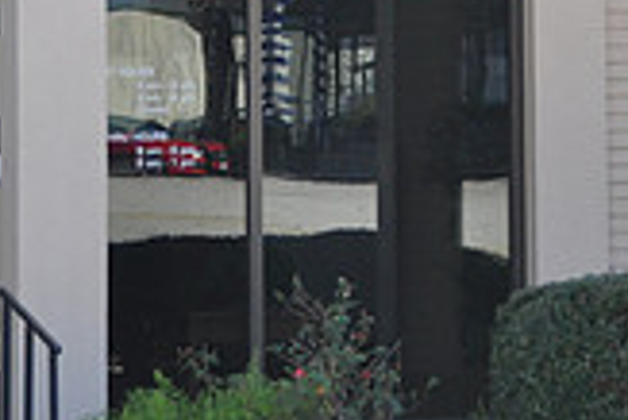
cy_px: -148
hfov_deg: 6.9
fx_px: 5203
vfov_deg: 4.6
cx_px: 655
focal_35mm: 298
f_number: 4.8
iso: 400
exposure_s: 1/320
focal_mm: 56
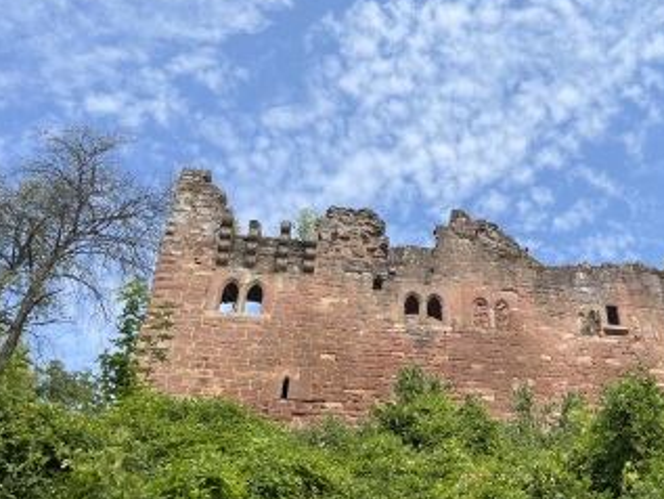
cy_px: 261
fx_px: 787
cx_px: 511
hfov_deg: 44.0
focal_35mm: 41
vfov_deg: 35.2
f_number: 1.6
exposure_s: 1/2755
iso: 50
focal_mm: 5.1
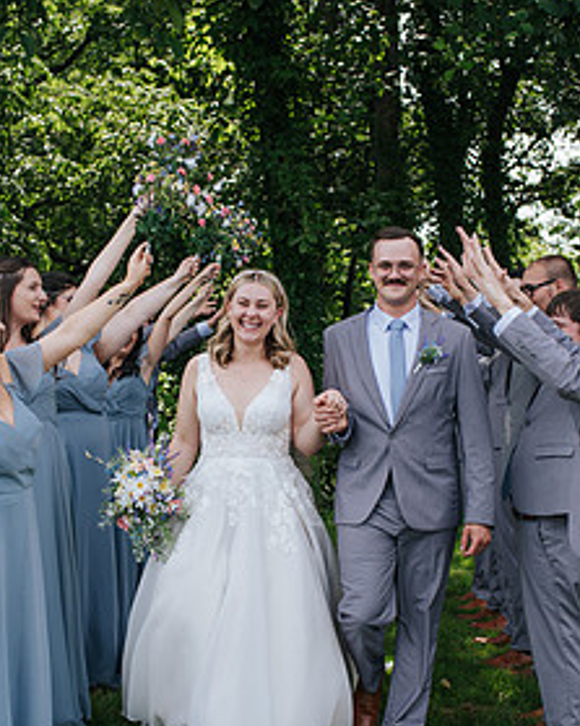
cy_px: 427
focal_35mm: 53
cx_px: 304
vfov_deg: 35.3
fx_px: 1138
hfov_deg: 28.6
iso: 100
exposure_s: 1/400
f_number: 3.2
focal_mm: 35
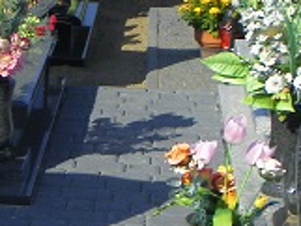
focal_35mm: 147
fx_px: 1279
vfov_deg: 10.0
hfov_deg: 12.2
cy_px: 224
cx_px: -252
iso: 64
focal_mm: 6.6
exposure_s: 1/400
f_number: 5
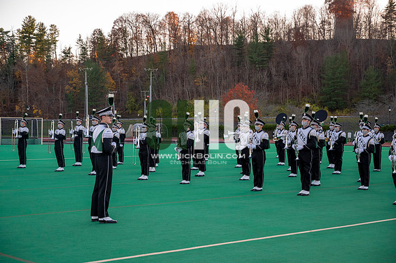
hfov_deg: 32.9
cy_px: 132
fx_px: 671
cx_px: 198
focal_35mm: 61
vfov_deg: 22.2
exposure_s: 1/2000
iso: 2000
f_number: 4
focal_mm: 61
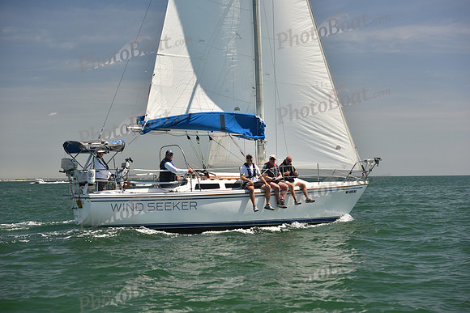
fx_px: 914
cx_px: 235
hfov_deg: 28.8
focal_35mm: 70
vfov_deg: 19.5
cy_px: 156
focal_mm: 70
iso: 250
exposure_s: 1/800
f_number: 5
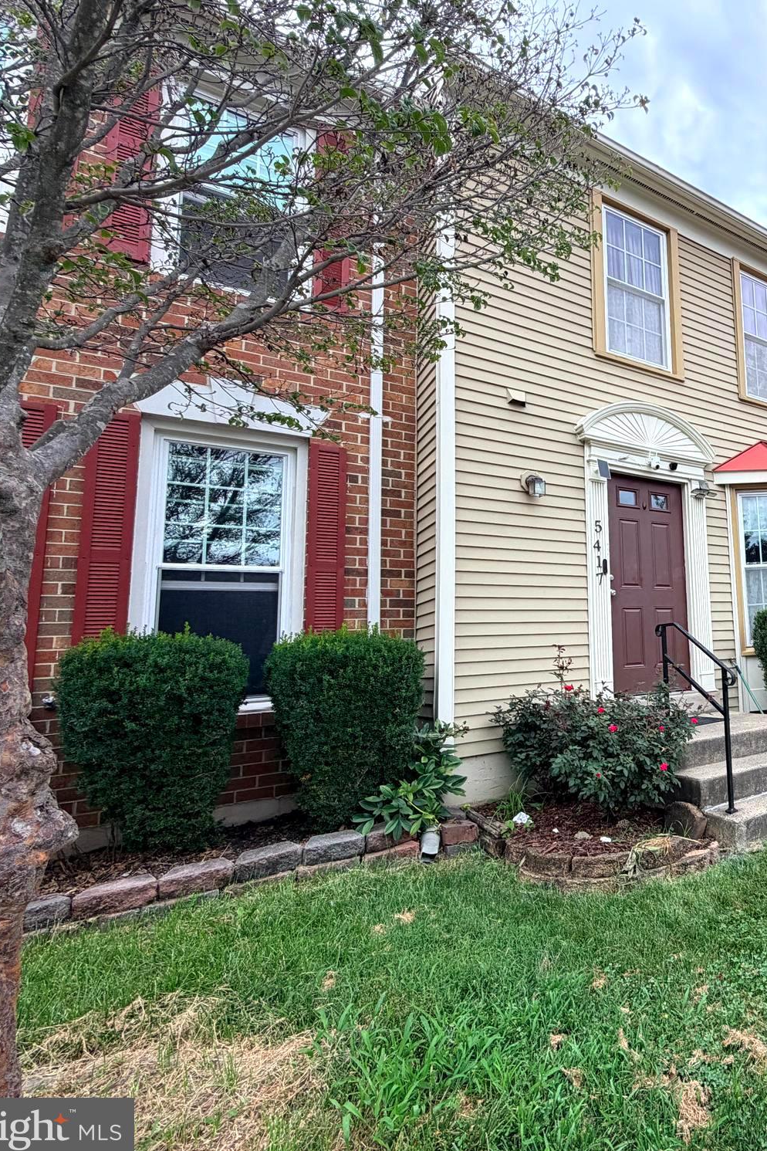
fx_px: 639
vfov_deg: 84.0
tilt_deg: +7.4
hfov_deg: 52.0
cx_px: 732
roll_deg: +3.8
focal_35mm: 20
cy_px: 568
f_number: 2.2
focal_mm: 2.22
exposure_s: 1/486
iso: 64
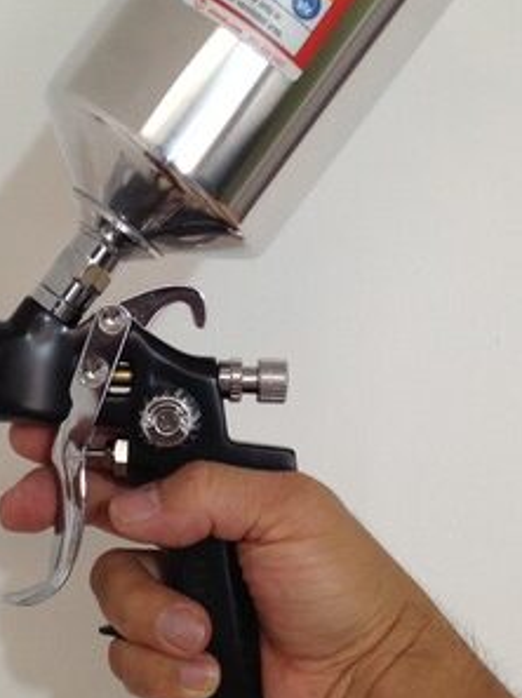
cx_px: 194
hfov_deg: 24.7
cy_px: 392
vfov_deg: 32.7
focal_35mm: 59
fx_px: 1189
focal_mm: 4.28
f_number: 2.4
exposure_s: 1/20
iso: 125
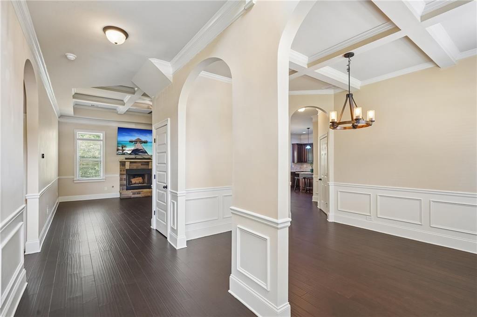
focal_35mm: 16
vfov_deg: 73.7
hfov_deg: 96.8
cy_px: 158
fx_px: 212
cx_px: 238
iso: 400
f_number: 8
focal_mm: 16
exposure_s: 1/5
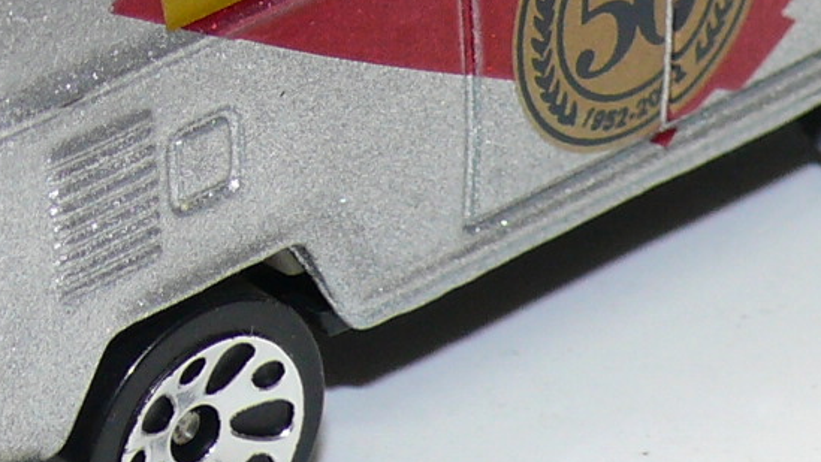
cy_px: -81
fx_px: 7054
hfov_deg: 6.7
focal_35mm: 324
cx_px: 375
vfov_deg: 3.7
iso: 100
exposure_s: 1/30
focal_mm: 13.3
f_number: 4
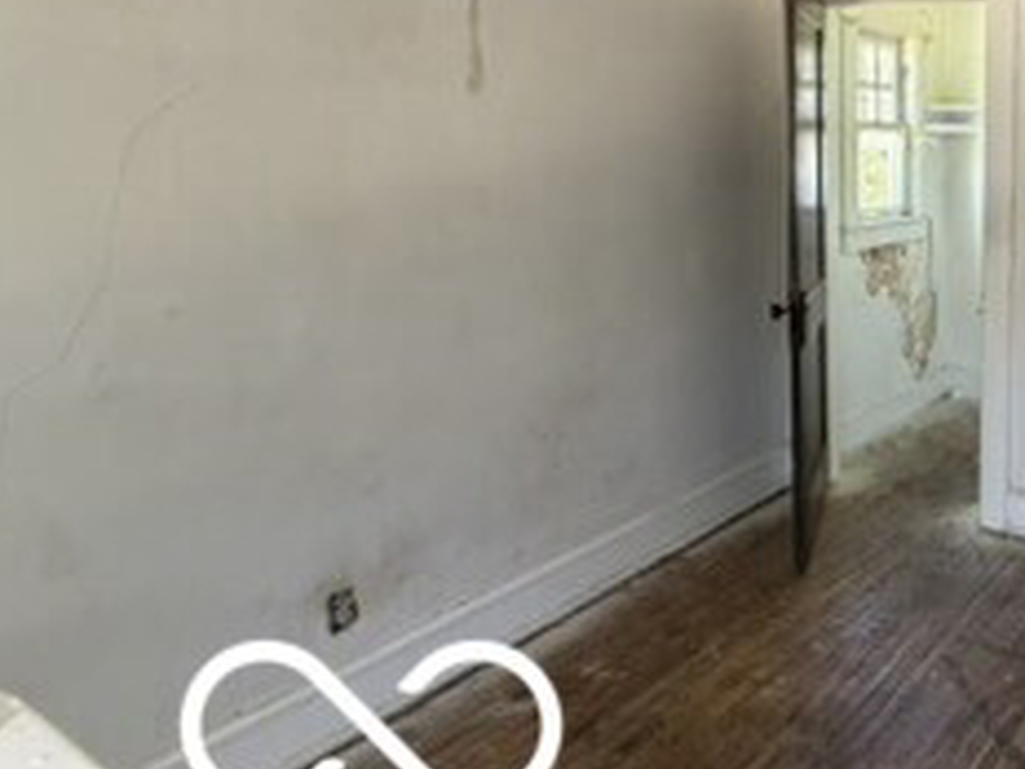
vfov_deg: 47.2
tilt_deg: -3.8
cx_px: 1038
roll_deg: -0.3
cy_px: 239
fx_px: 859
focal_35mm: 29
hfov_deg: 49.5
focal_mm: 2.22
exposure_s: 1/121
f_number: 2.2
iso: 320
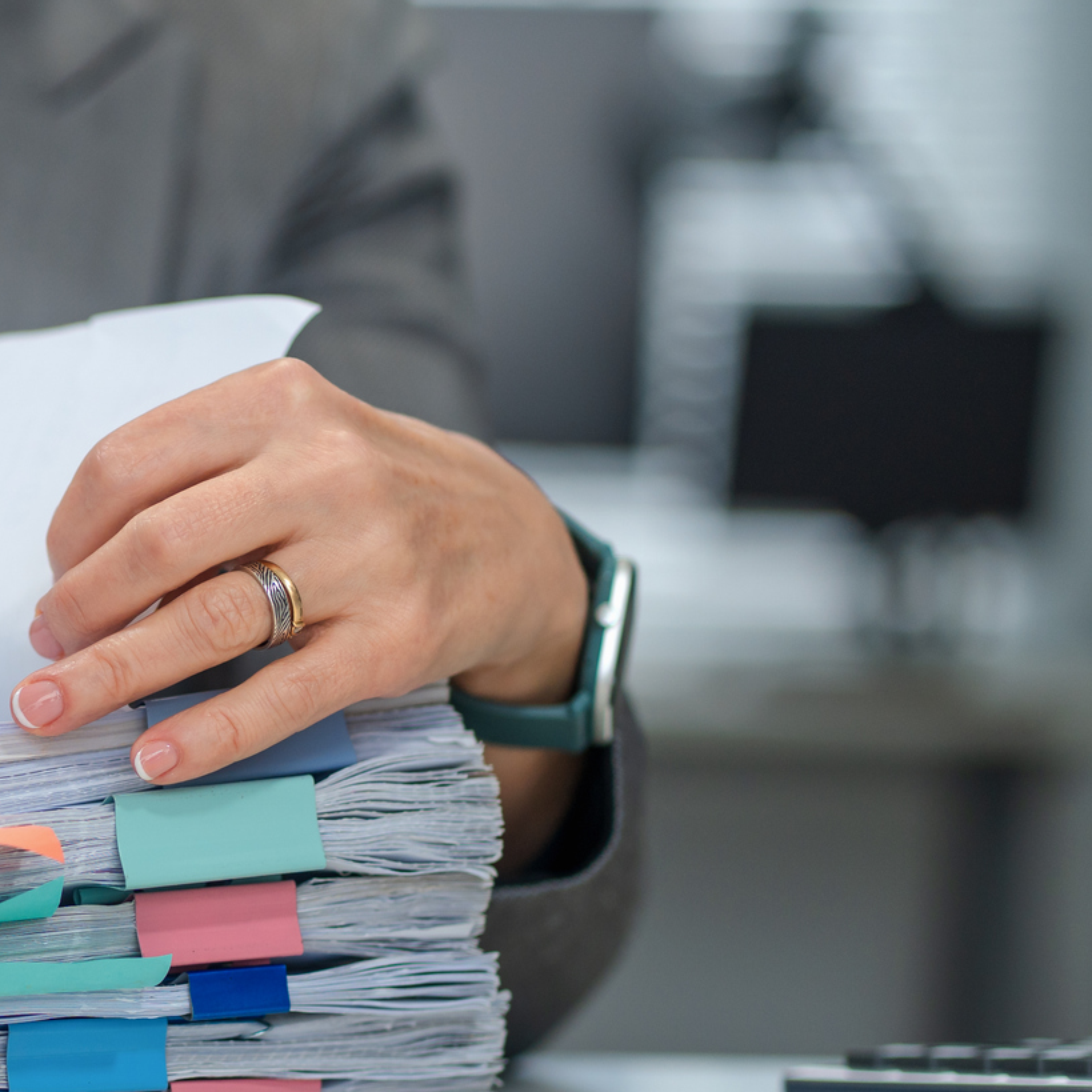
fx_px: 6674
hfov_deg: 9.2
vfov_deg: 9.3
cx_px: -270
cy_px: 791
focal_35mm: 187
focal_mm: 85
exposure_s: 1/125
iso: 250
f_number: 2.2
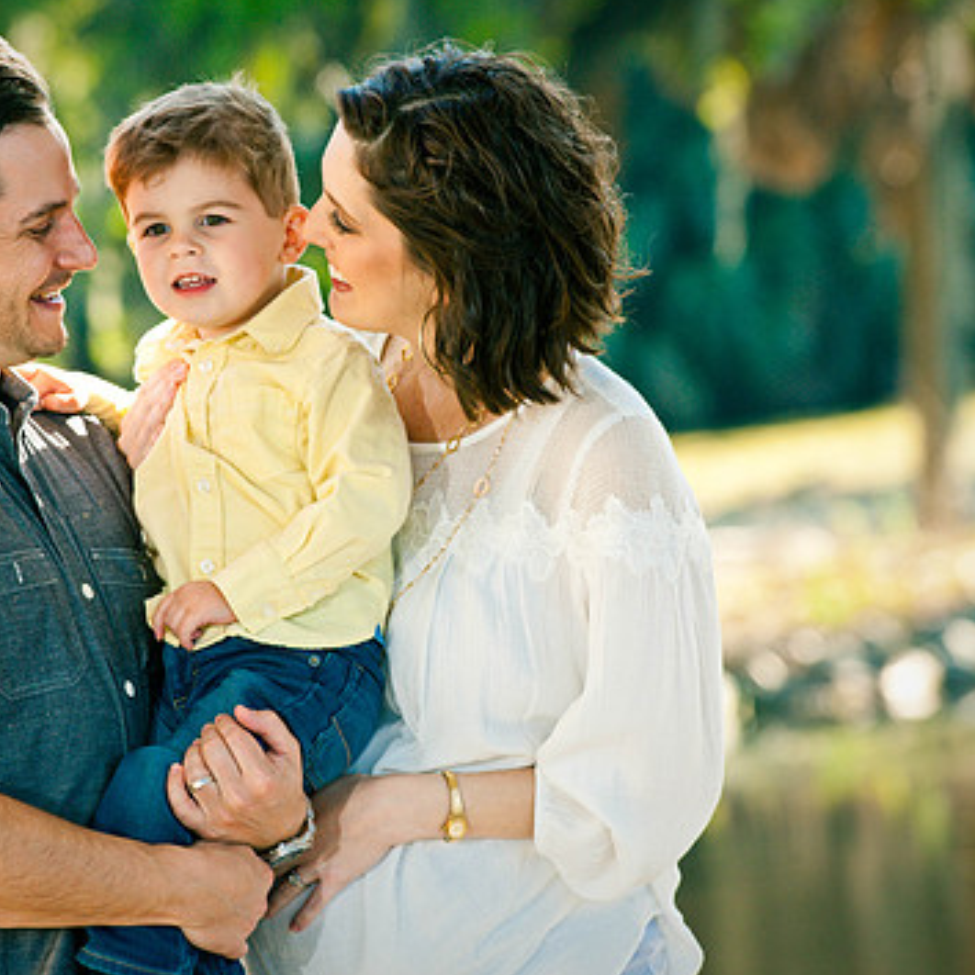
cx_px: 375
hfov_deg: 6.3
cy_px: 493
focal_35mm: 278
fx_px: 8859
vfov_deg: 6.3
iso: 250
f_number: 5.6
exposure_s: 1/250
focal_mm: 200
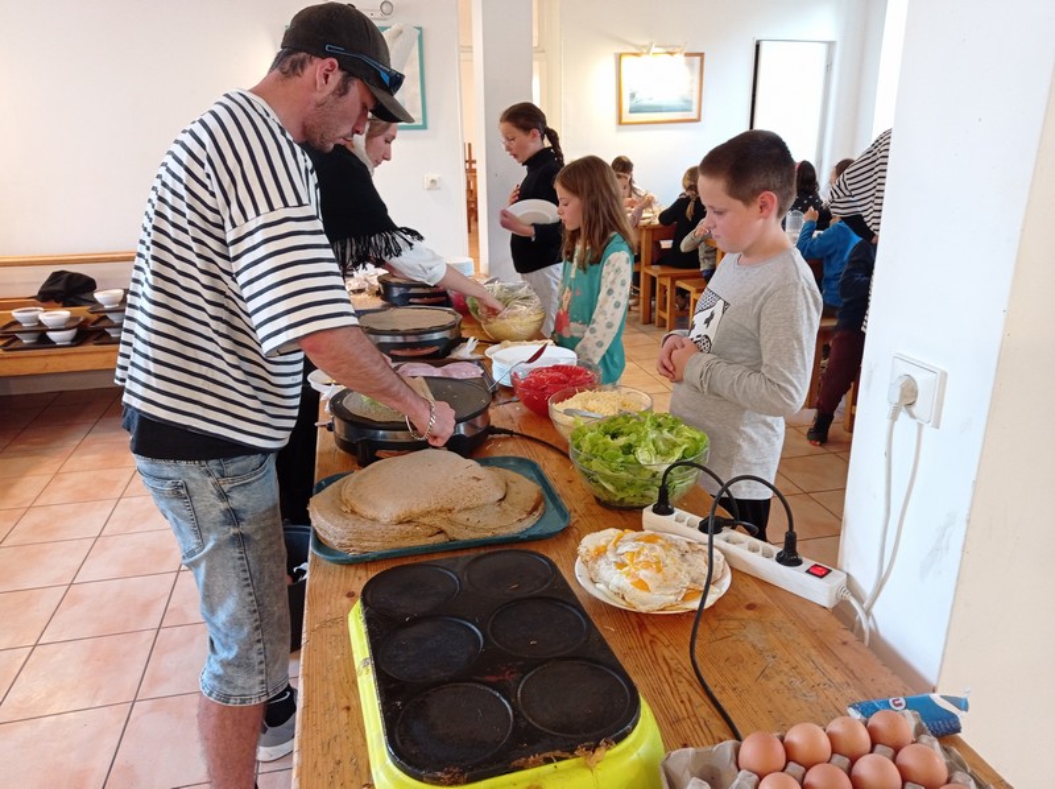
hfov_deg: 63.5
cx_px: 528
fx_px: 852
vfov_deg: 49.7
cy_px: 394
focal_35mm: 28
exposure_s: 1/33.3
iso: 344
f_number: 1.79
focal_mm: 4.74
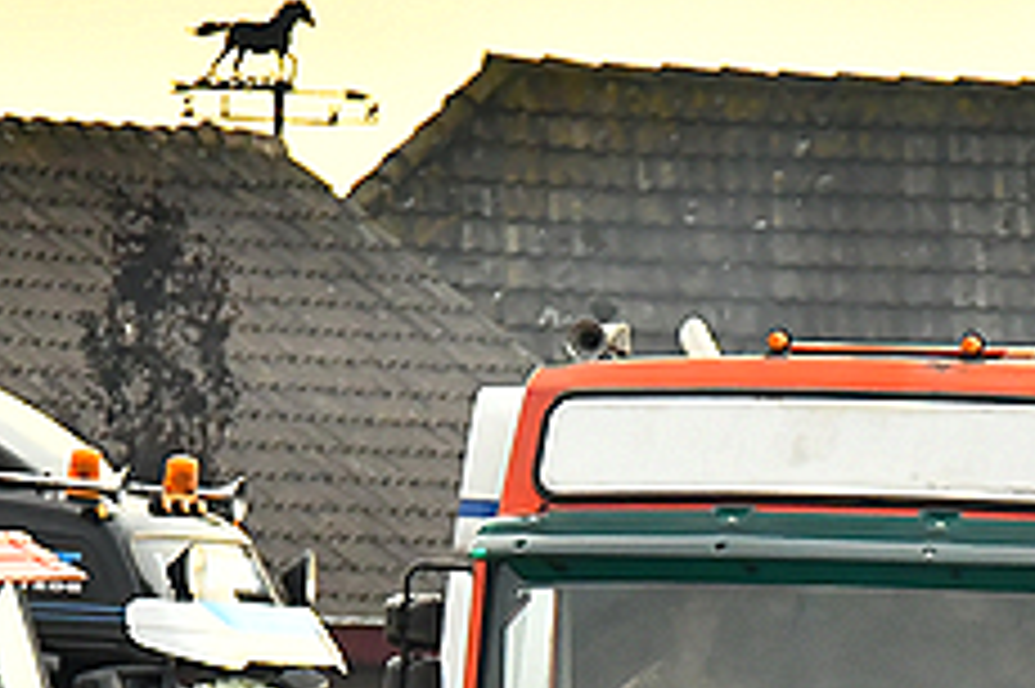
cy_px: 992
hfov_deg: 1.8
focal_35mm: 1149
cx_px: 914
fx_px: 33009
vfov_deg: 1.2
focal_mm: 220
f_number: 5.6
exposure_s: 1/2000
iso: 1250
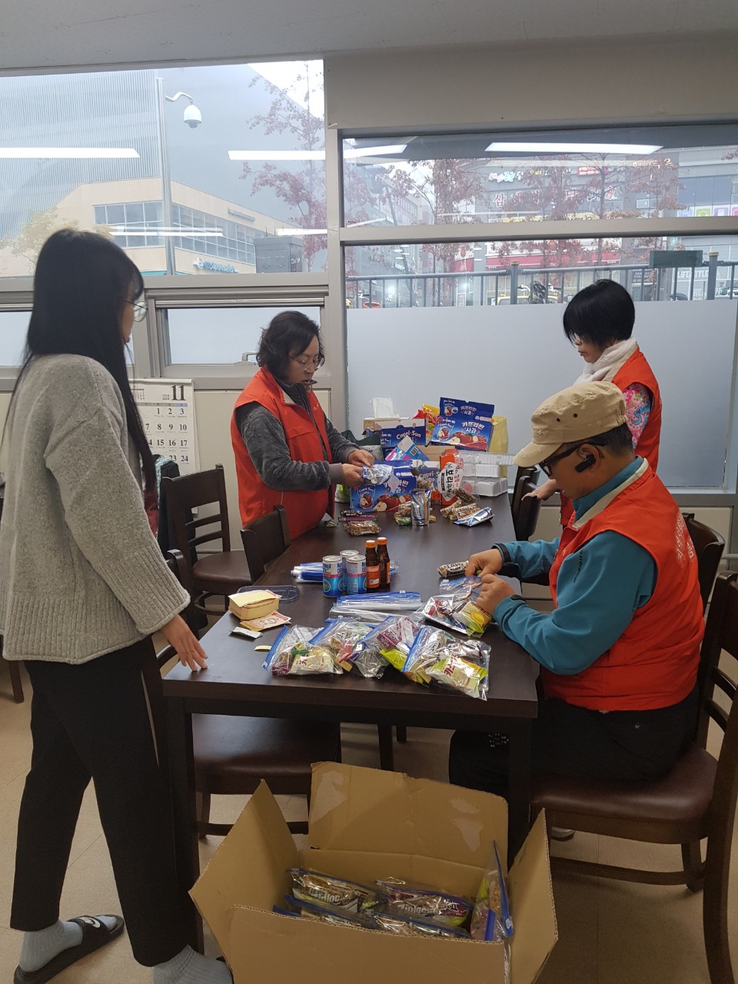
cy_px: 492
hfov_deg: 53.1
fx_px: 739
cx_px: 369
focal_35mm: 26
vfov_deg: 67.3
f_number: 1.7
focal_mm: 4.2
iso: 80
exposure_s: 1/60.2
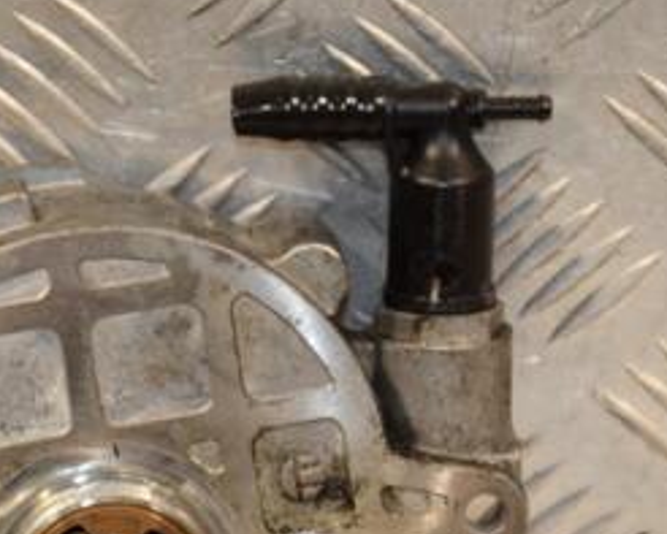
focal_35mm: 257
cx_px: 155
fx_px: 5078
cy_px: 398
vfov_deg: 6.0
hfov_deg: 7.5
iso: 800
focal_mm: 75
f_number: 5.3
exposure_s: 1/200
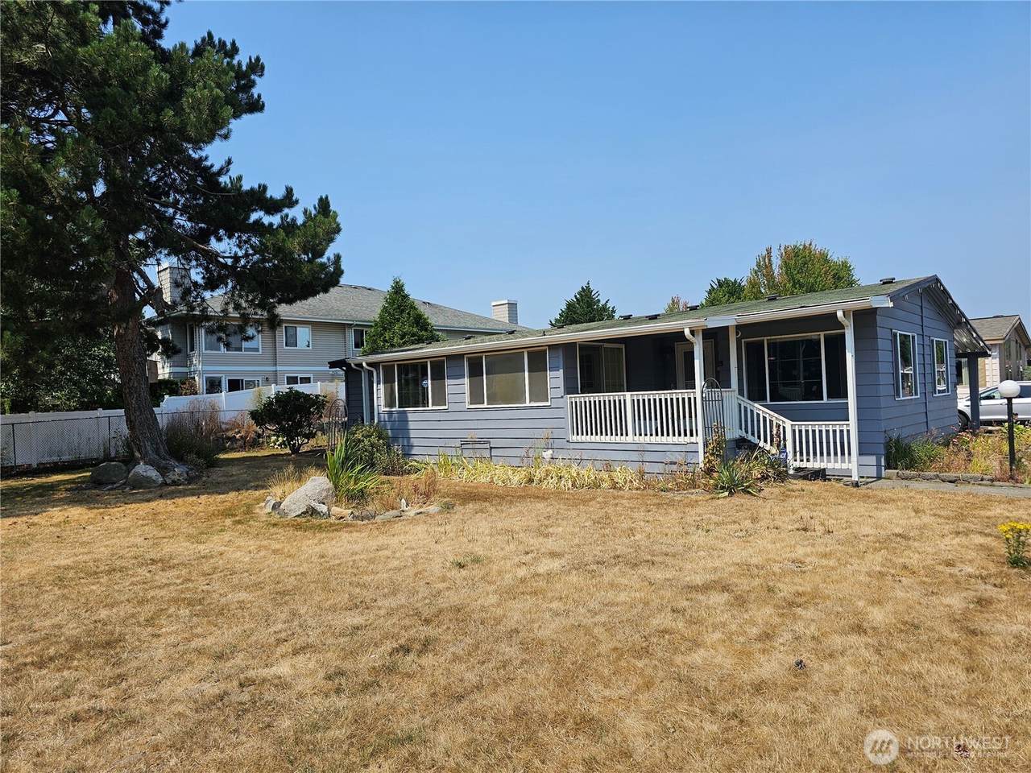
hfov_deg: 73.9
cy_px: 386
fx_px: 685
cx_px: 516
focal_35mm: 23
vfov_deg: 58.9
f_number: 1.7
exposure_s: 1/919
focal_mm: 6.3
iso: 10
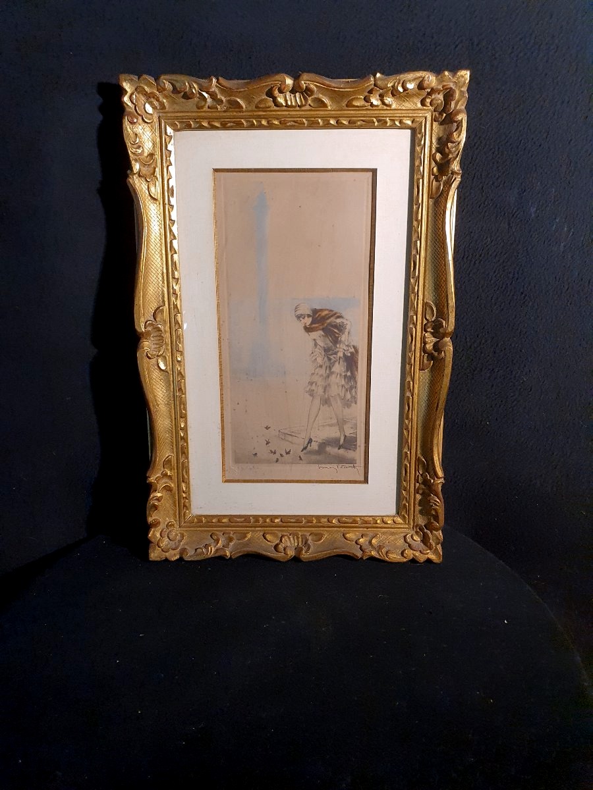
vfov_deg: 67.3
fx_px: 594
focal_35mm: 26
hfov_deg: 53.1
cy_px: 395
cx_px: 296
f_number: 2.4
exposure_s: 1/50
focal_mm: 4.3
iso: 400
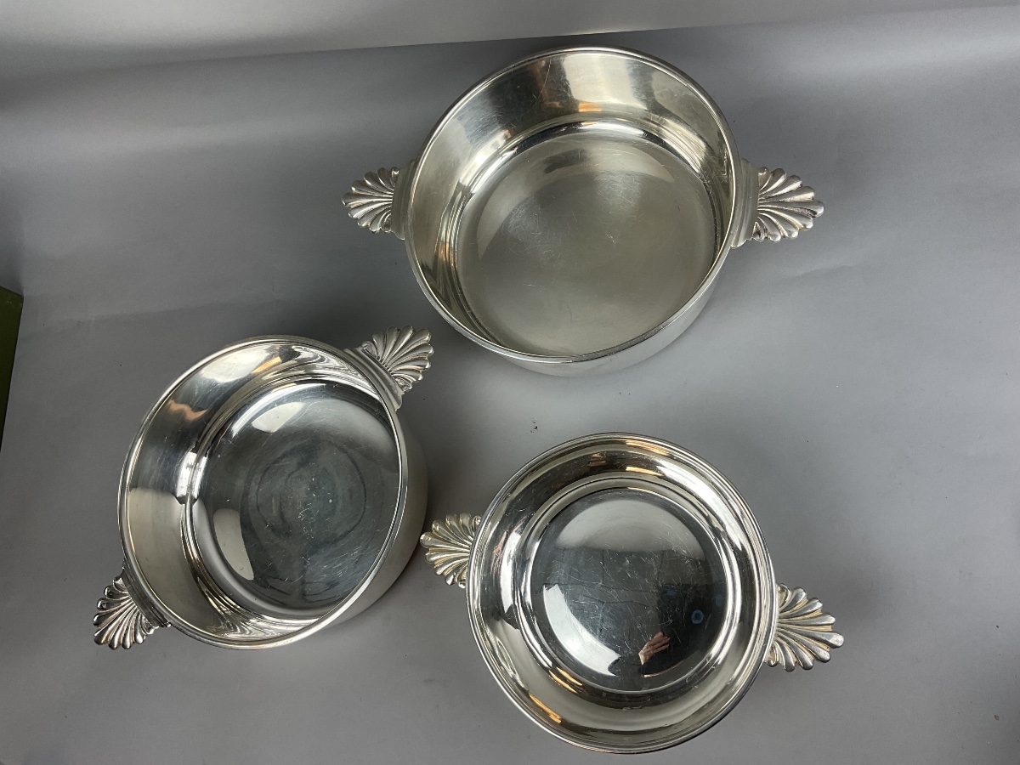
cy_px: 382
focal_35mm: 29
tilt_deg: -72.0
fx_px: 855
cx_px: 510
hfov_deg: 61.7
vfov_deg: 48.2
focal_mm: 3
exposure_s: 1/100
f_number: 1.8
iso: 32
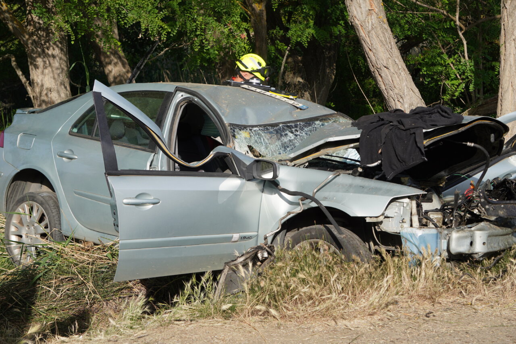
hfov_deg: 24.6
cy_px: 172
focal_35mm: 82
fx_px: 1182
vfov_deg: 16.5
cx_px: 258
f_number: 6.3
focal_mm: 55
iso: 100
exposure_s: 1/320
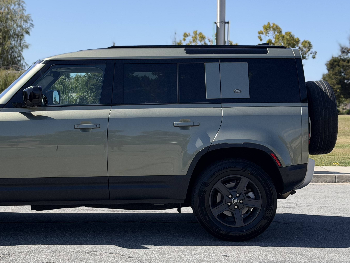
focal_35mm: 72
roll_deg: +0.3
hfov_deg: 26.8
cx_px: 99
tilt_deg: -1.0
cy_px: 117
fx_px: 728
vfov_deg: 20.4
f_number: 1.78
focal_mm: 6.76
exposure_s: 1/4098
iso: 64
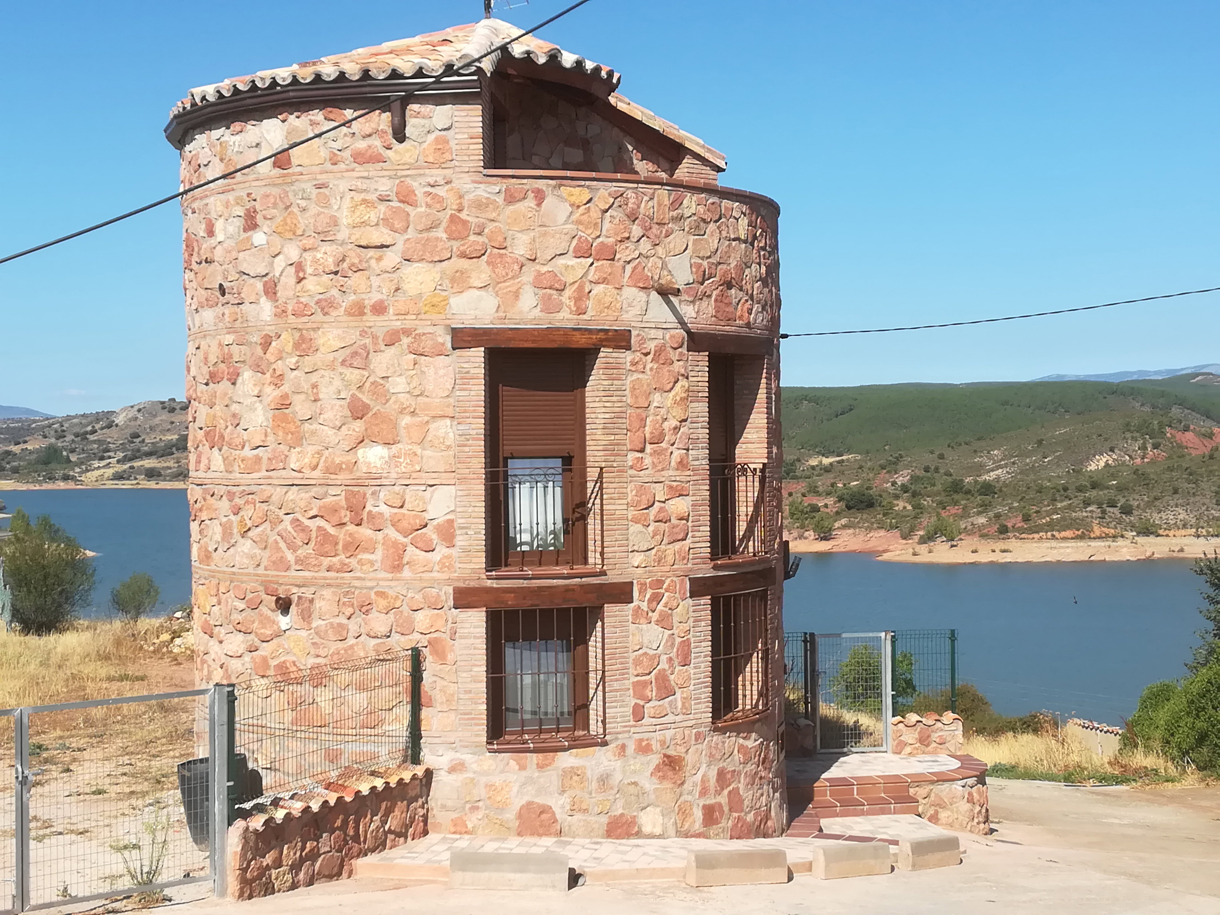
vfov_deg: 30.9
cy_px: 458
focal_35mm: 47
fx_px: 1656
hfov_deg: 40.4
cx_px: 610
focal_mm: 3.83
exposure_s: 1/992
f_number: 2.2
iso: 50
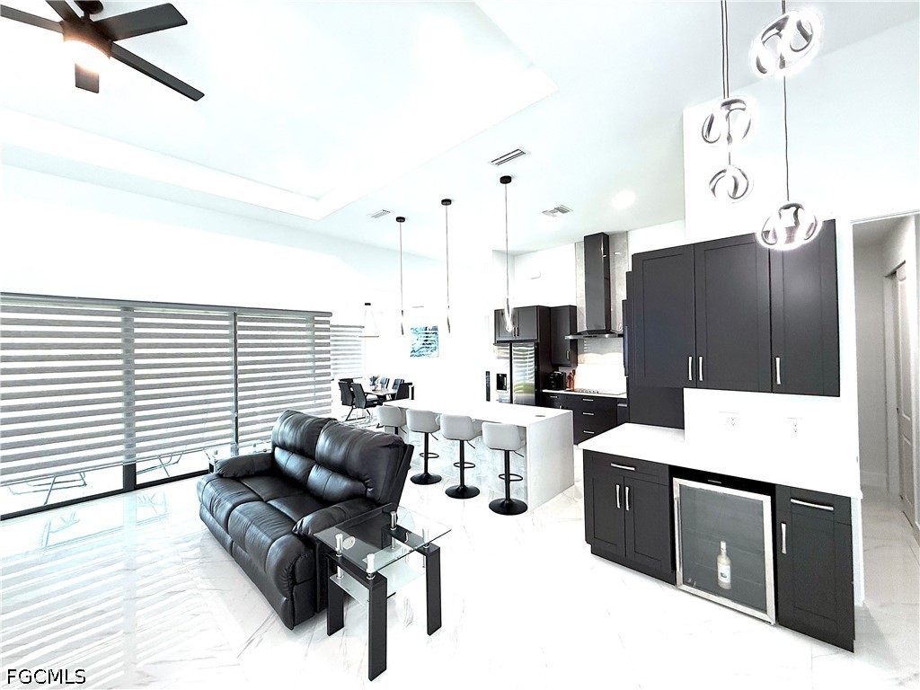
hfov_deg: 102.1
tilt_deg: -1.2
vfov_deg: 85.7
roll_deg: +0.8
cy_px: 345
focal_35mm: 14
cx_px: 460
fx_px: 372
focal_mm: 2.22
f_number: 2.2
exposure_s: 1/120
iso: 160
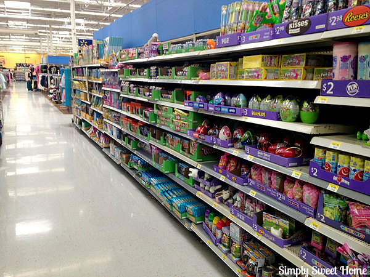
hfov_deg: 55.4
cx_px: 185
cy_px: 138
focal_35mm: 33
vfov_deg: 42.9
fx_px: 353
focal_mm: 4.12
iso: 64
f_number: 2.4
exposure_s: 1/20
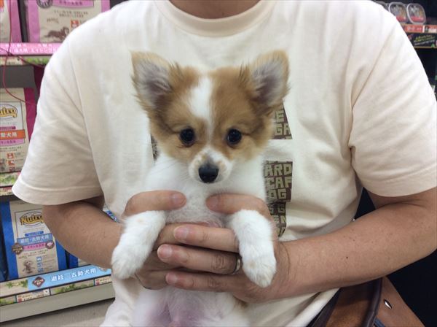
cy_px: 164
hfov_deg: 56.9
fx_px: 403
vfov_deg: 44.0
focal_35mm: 32
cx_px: 218
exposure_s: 1/24
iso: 40
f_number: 2.4
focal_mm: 3.3
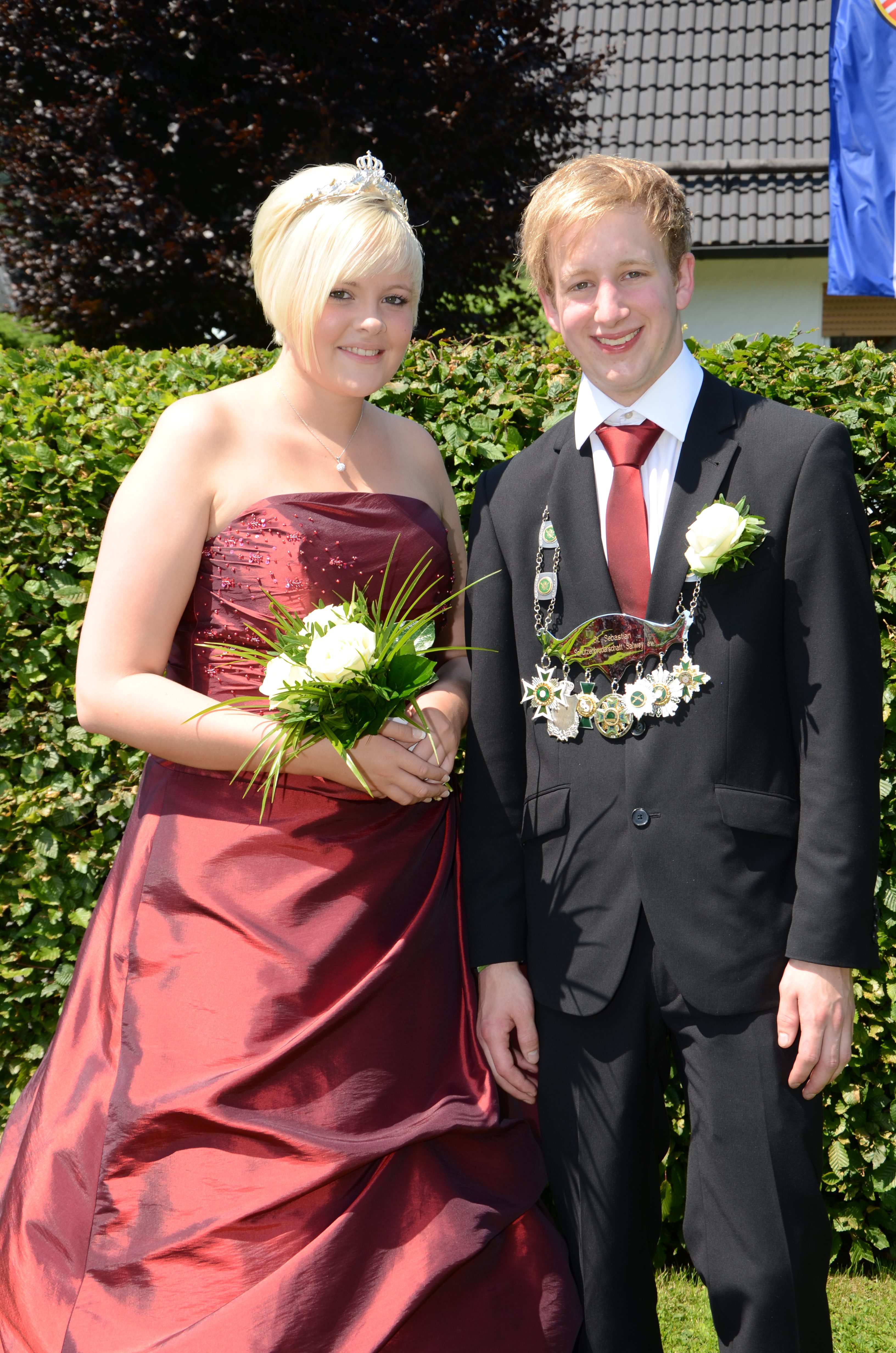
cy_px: 676
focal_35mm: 52
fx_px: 1969
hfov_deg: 25.6
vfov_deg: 37.9
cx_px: 448
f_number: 8
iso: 100
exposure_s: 1/160
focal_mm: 35
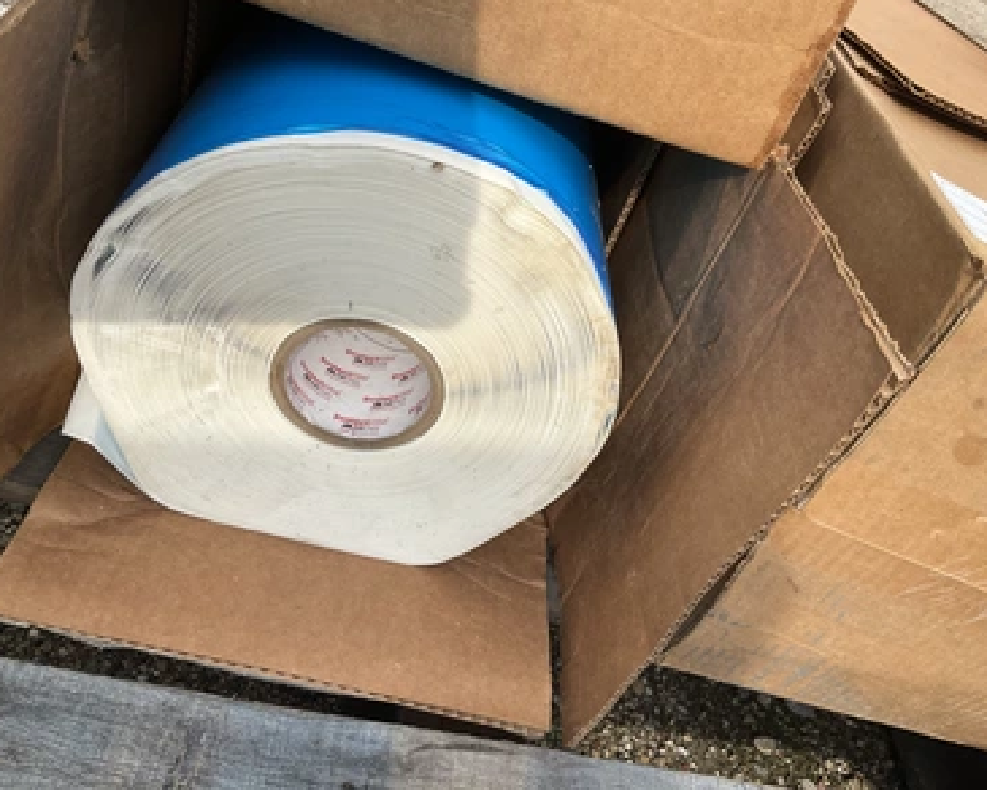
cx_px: 525
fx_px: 906
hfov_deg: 57.1
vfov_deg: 47.1
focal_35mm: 31
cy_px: 395
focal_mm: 3
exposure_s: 1/1342
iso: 25
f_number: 1.8
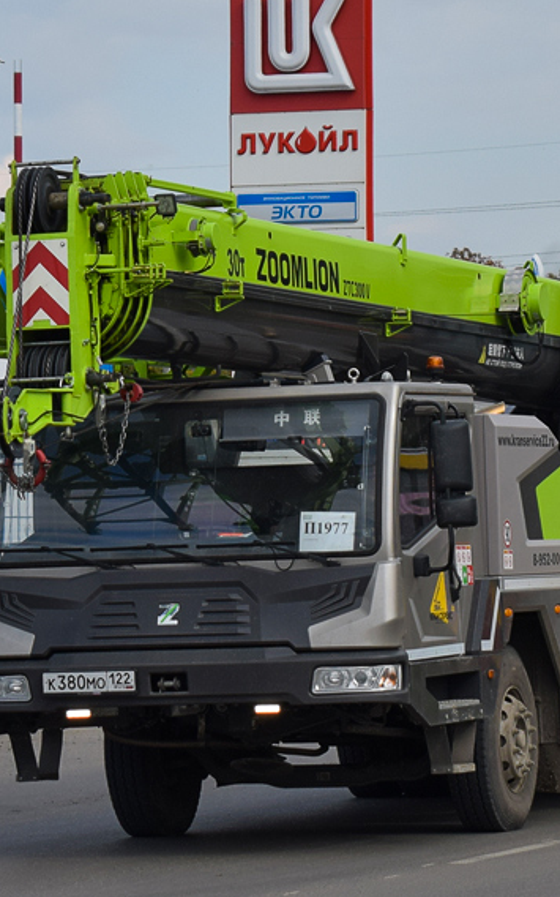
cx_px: 263
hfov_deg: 8.5
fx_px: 3785
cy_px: 363
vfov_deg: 13.5
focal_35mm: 155
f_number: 6.3
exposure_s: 1/800
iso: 200
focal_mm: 48
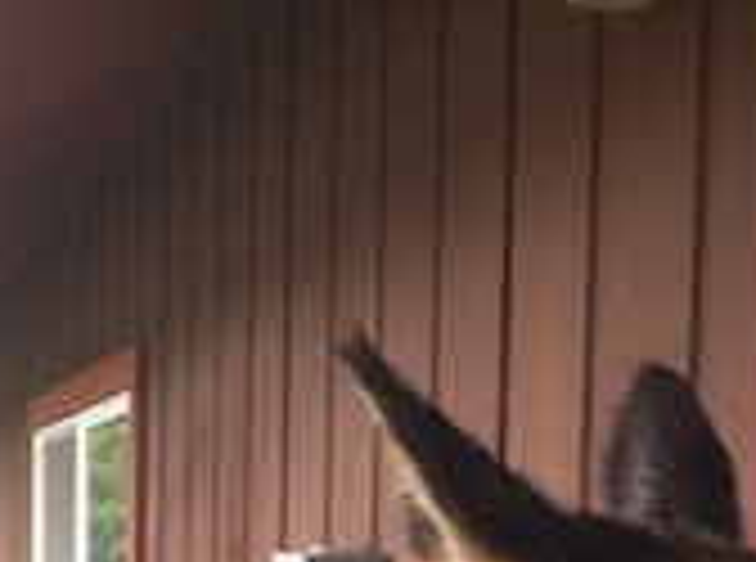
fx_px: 2679
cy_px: 915
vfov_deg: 11.4
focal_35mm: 123
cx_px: 274
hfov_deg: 16.0
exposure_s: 1/137
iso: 80
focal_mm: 3.85
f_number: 2.8
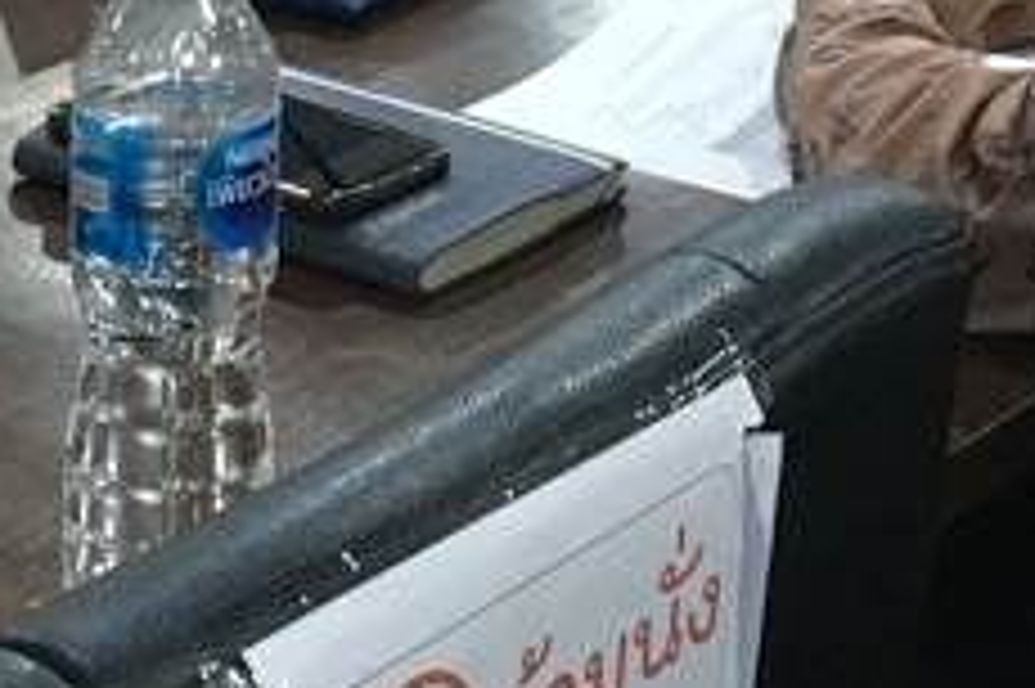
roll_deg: -1.6
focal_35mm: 135
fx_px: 3878
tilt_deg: -9.0
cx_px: 567
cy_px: -645
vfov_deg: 9.5
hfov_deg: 15.2
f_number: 2.2
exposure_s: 1/33
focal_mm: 4.15
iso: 200
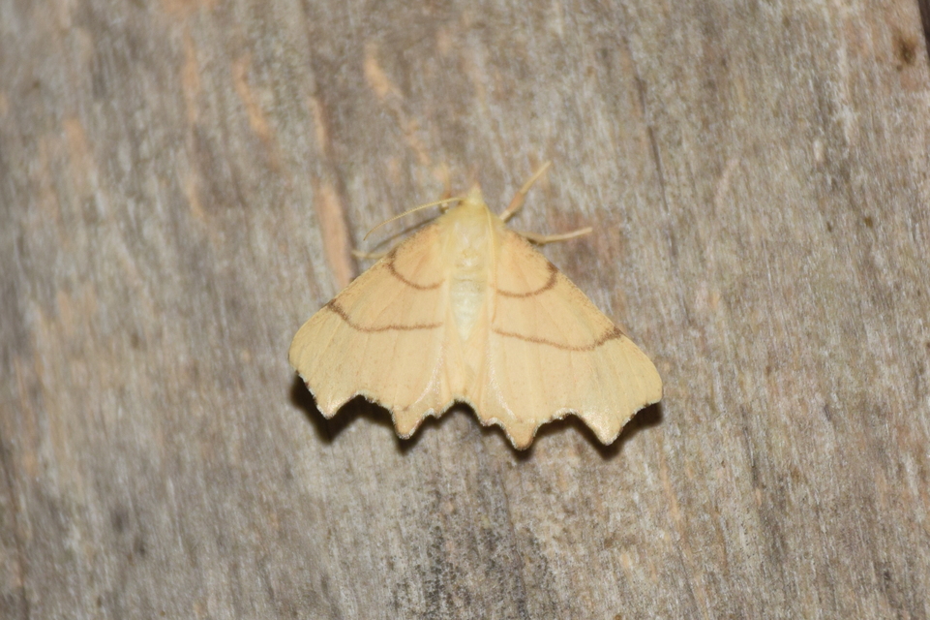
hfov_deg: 9.8
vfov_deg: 6.5
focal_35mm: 210
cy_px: 310
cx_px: 465
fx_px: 5423
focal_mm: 140
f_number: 7.1
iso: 320
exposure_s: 1/60
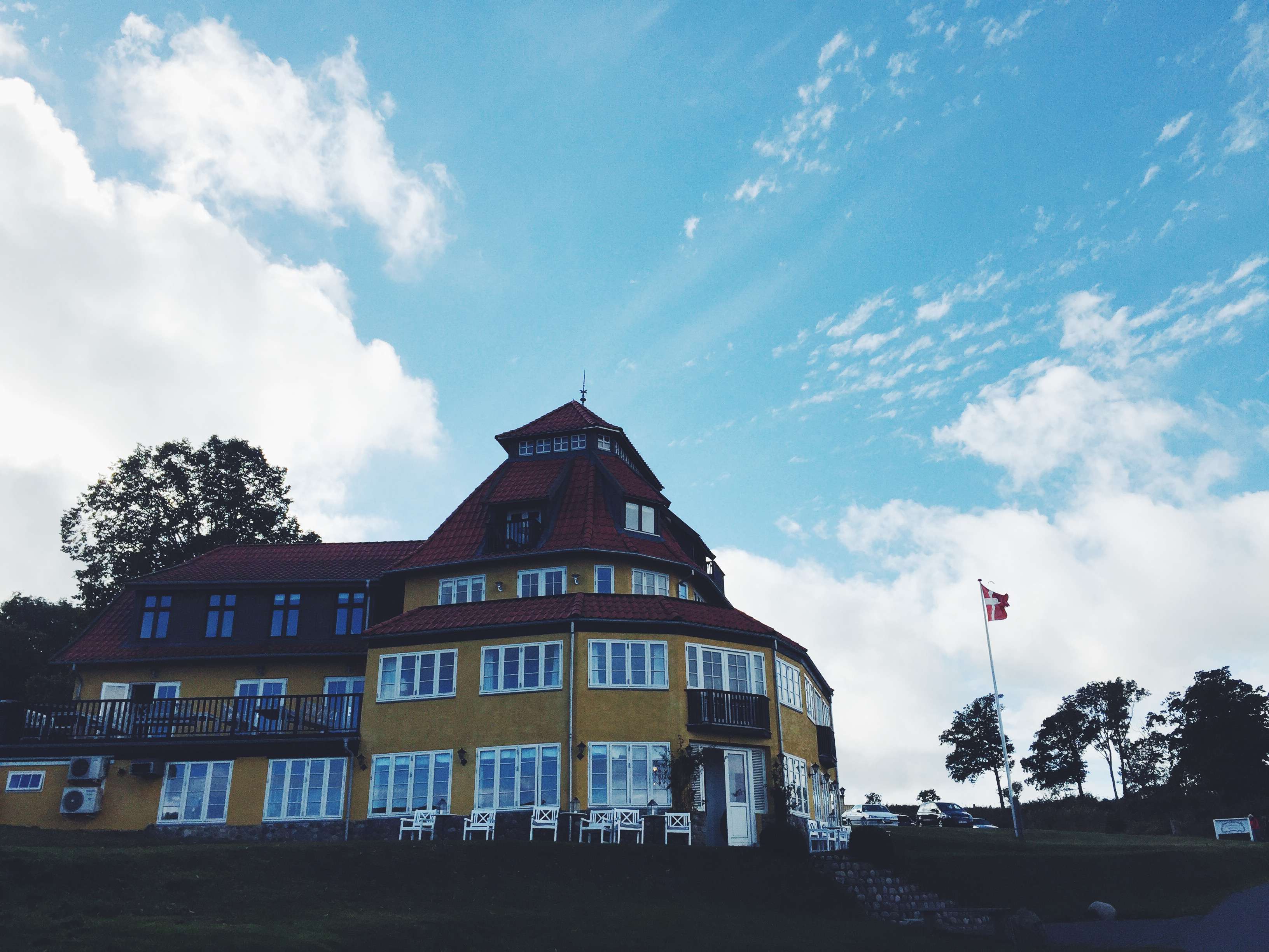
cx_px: 634
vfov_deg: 48.2
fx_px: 1063
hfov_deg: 61.7
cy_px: 476
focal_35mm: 29
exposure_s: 1/4405
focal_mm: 4.15
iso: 32
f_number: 2.2
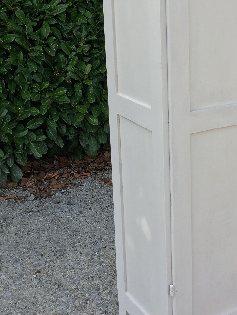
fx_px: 557
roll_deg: +0.1
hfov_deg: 23.4
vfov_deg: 31.5
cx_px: 214
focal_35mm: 61
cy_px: 107
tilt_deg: -15.1
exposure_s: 1/506
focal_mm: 4.15
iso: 25
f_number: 2.2
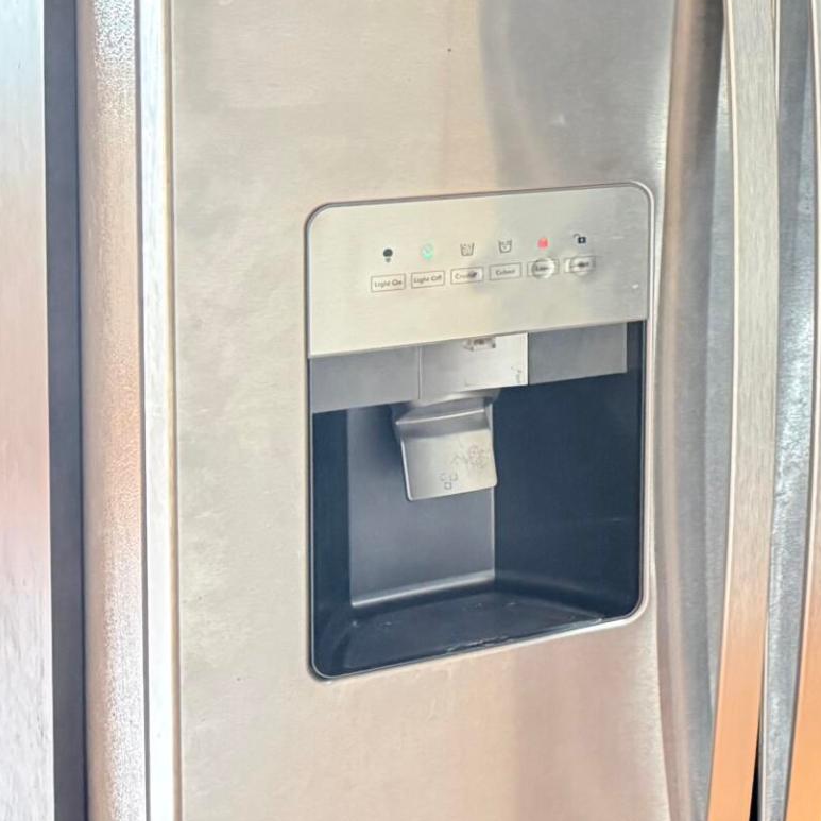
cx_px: 1420
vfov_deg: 21.4
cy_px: 59
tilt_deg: -5.6
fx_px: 2120
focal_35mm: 79
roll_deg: -3.0
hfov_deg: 18.0
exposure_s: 1/40
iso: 800
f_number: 1.78
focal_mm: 6.76
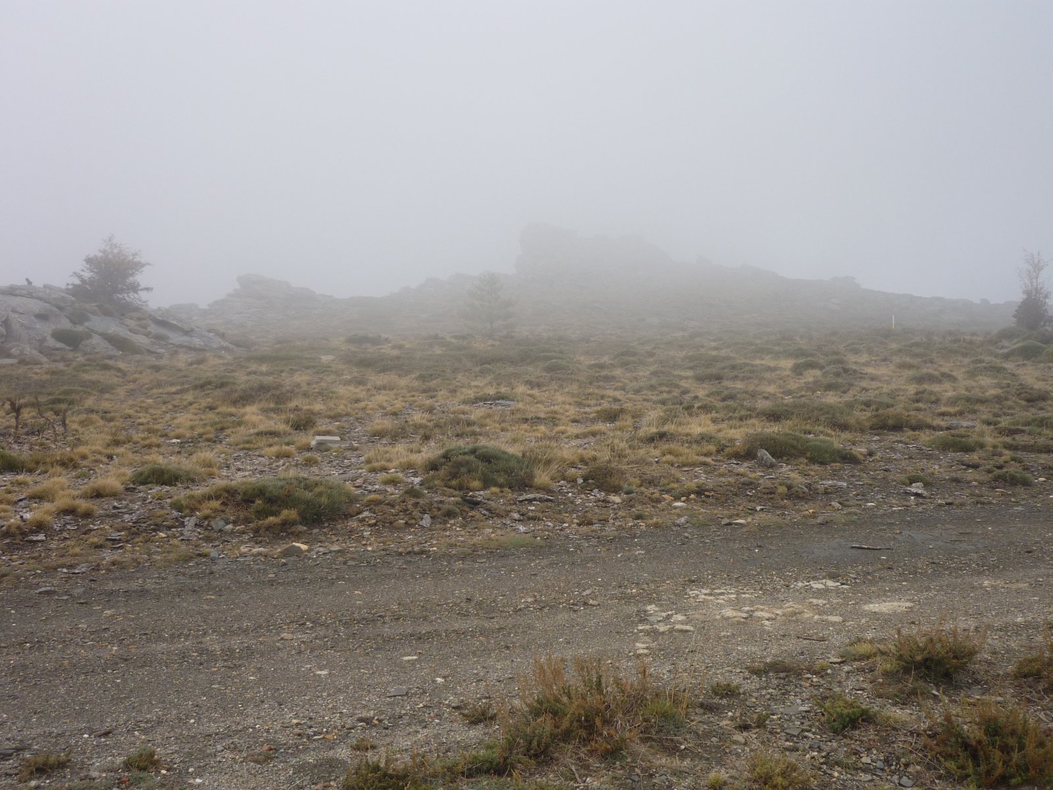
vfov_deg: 34.3
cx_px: 526
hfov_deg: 44.8
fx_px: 1278
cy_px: 395
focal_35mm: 42
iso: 100
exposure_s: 1/500
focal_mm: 6.9
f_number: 3
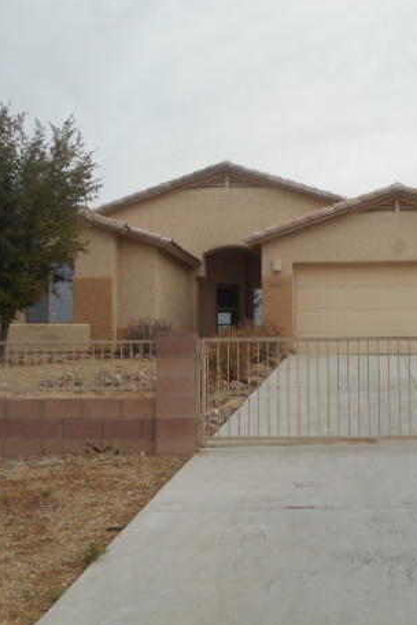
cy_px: 304
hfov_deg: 23.7
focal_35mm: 57
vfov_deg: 35.0
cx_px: 281
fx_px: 989
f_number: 4.5
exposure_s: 1/400
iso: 80
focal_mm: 6.9
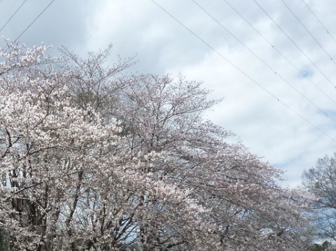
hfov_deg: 33.8
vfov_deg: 26.7
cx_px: 40
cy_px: 182
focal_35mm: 54
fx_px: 524
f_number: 4
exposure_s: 1/500
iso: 125
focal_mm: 4.4
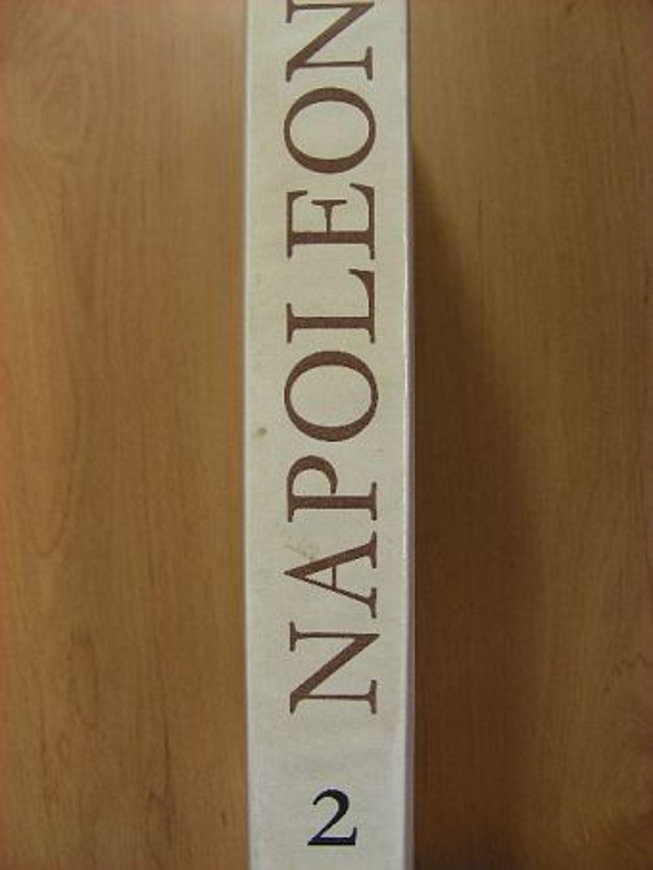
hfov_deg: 37.7
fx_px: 955
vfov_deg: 49.0
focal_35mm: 38
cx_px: 326
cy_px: 435
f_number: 3.5
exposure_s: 1/30
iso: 59
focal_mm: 6.3
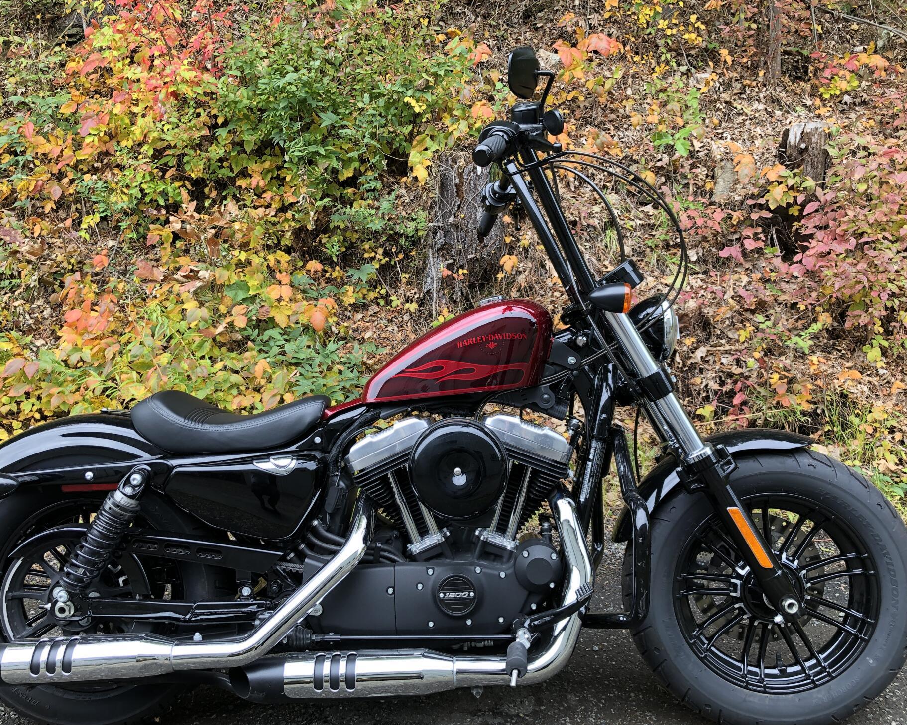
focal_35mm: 30
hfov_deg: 58.7
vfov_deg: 48.5
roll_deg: +3.2
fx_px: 805
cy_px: 371
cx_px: 434
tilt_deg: -7.6
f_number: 1.8
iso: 50
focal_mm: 4
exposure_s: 1/120
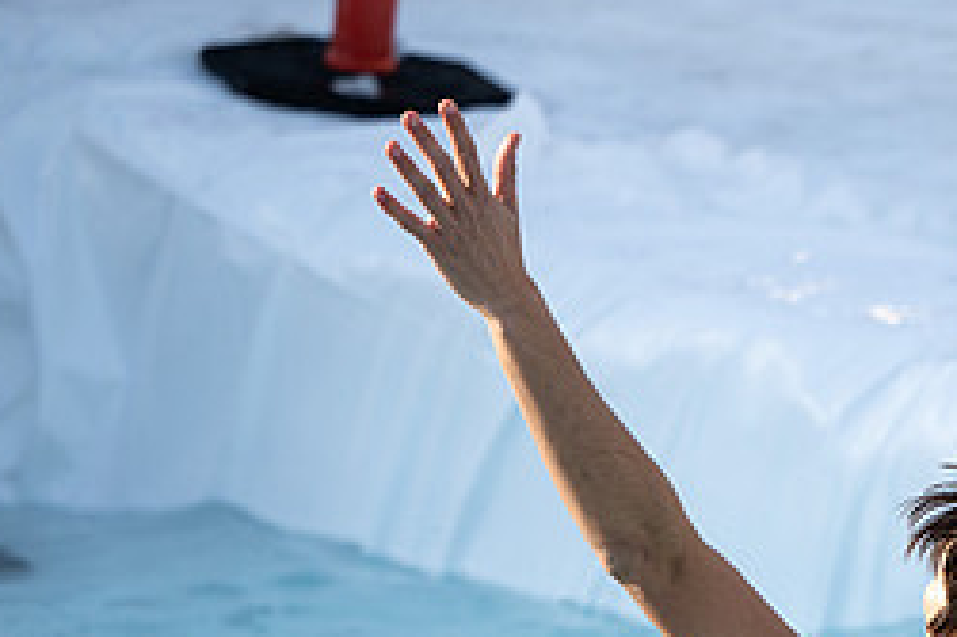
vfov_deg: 4.7
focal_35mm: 293
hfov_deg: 7.0
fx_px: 7784
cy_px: 745
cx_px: 952
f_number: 2.8
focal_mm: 115
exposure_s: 1/2000
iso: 100
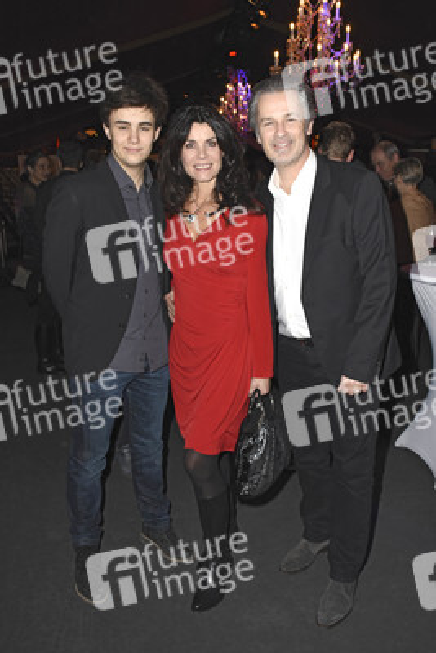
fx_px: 599
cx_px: 218
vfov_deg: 57.2
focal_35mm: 33
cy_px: 326
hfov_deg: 40.0
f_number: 5.6
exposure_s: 1/160
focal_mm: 22
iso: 640
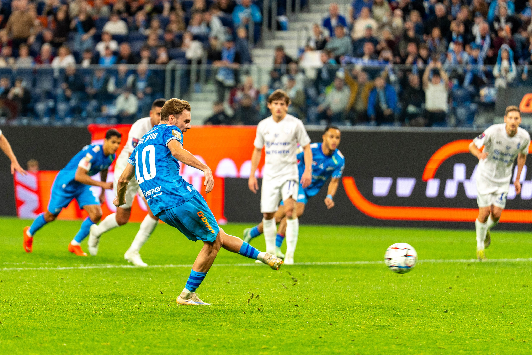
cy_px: 177
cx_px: 194
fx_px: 4059
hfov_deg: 7.5
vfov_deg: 5.0
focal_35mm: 275
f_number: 2.8
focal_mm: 200
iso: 1000
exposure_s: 1/1000
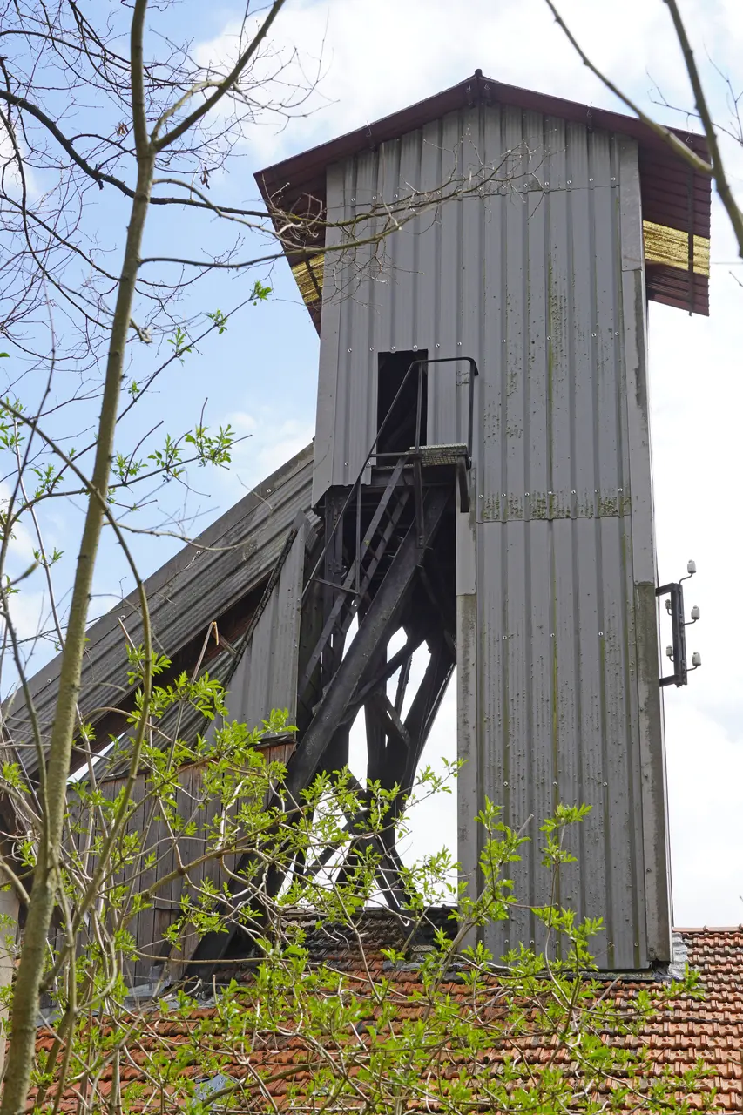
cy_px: 558
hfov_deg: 25.1
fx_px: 1672
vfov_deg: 36.9
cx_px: 372
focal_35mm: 54
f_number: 10
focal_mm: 36
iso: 100
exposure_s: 1/125
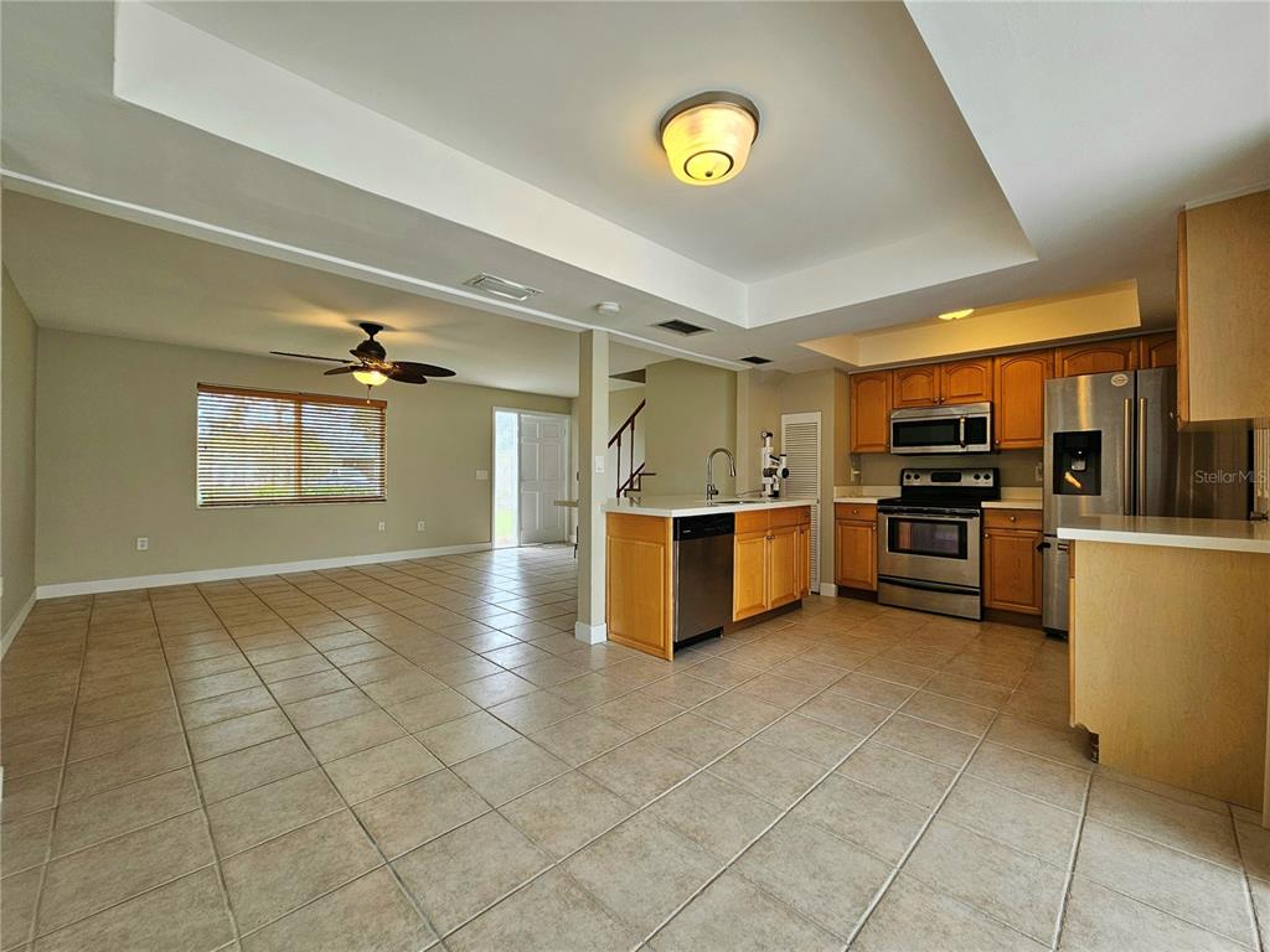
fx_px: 477
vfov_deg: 89.9
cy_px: 476
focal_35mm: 13
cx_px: 635
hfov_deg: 106.2
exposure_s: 1/60.2
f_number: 2.2
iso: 50
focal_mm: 2.2
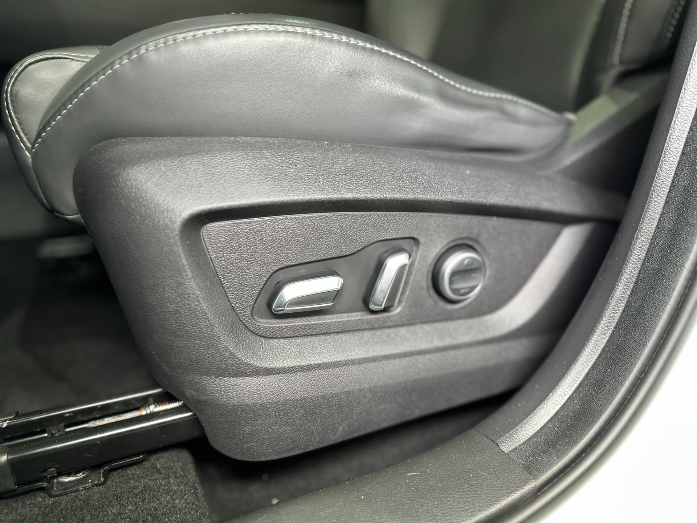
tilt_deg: -19.2
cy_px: 262
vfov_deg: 56.8
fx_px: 483
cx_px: 348
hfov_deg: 71.6
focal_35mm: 24
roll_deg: -0.5
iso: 320
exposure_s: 1/60
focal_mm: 6.86
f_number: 1.78
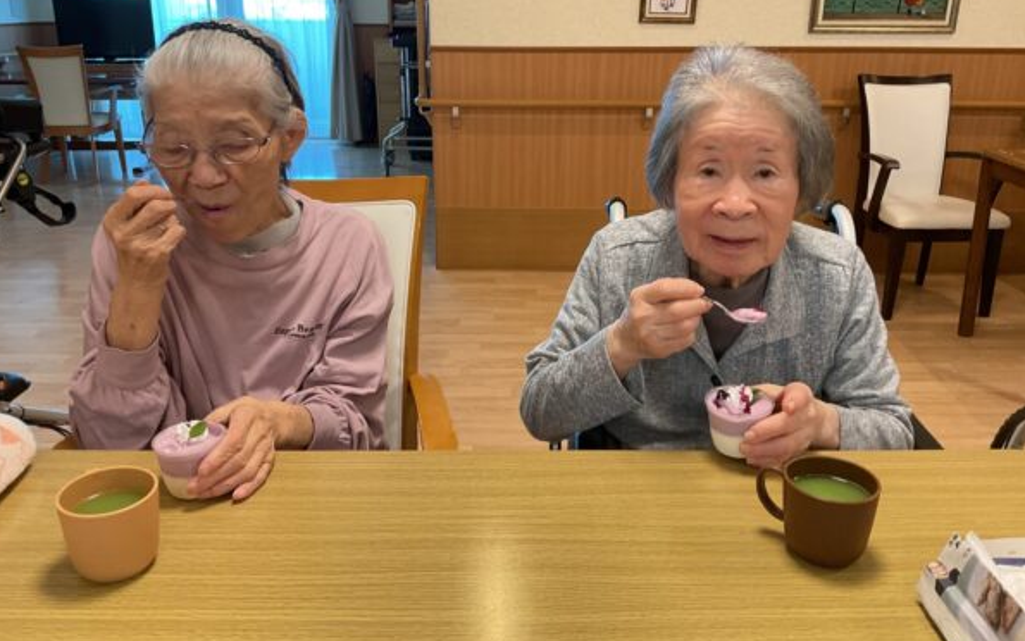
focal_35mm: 31
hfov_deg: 61.2
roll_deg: -0.1
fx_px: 866
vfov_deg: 40.5
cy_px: 277
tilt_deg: -17.5
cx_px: 512
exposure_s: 1/50
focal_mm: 3
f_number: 1.8
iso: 80
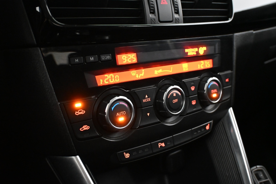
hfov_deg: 52.2
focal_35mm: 37
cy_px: 92
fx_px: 282
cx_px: 138
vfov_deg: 36.2
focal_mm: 24.5
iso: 6400
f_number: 4.2
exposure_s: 1/30
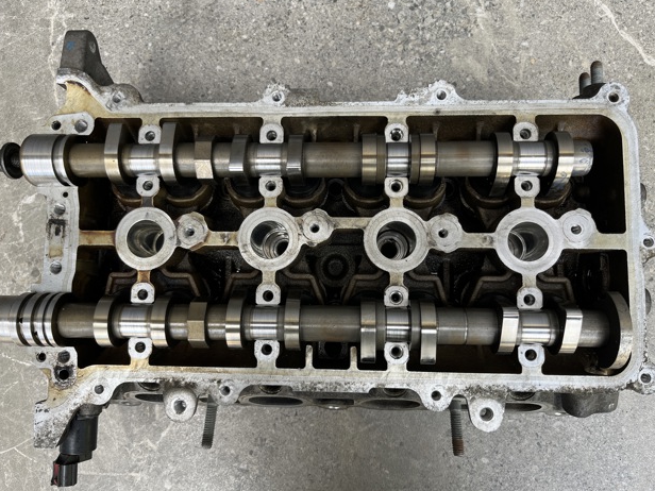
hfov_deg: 65.3
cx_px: 326
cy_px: 245
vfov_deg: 51.4
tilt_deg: -81.9
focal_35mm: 27
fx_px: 511
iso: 40
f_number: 1.6
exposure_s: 1/222
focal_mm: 5.1
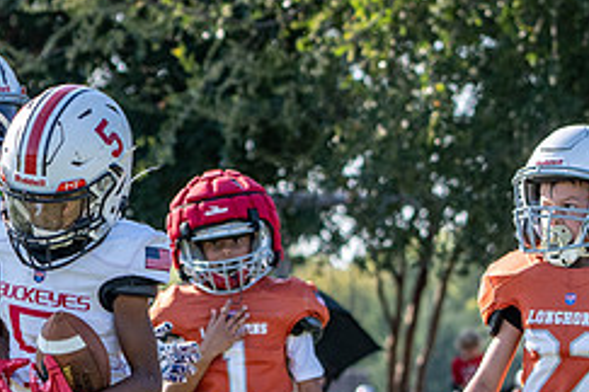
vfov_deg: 4.0
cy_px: 390
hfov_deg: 5.9
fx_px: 5677
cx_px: -4
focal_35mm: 347
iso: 500
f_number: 4.5
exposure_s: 1/1600
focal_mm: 100
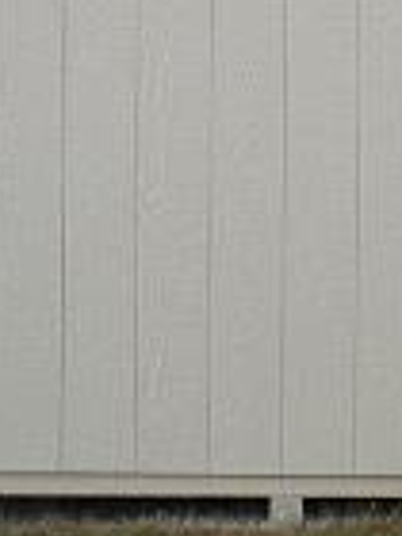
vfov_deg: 14.0
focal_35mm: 139
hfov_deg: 10.7
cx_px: 234
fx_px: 2152
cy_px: 31
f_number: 4.6
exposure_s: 1/384
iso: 64
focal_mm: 6.3
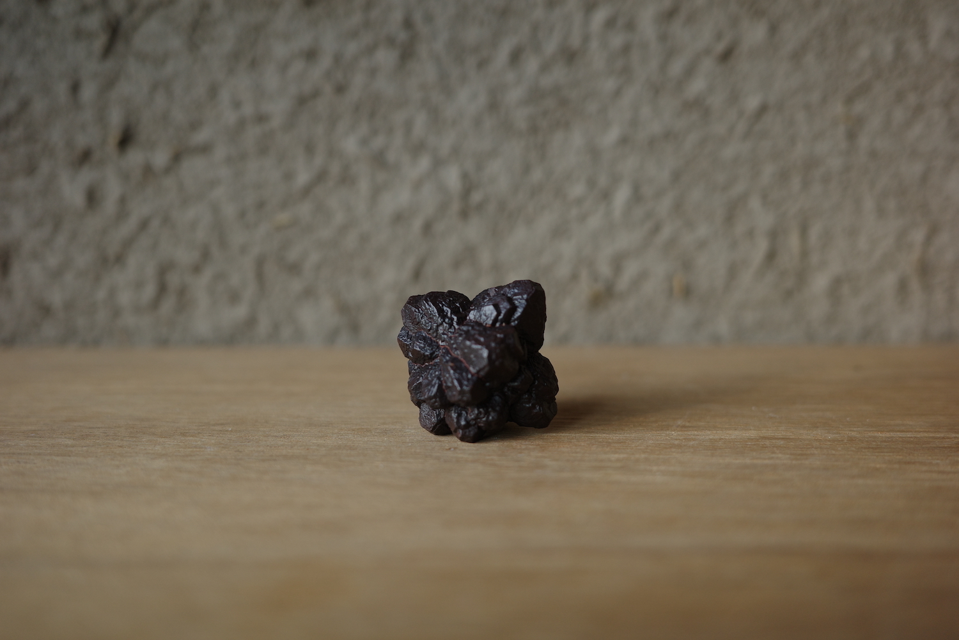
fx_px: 1065
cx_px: 480
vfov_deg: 33.4
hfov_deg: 48.5
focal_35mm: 40
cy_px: 320
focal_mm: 26
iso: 200
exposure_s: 1/125
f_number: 2.8
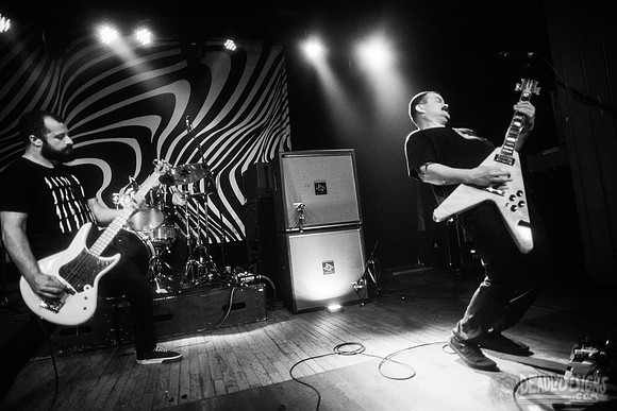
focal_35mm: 20
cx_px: 308
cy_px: 206
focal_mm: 20
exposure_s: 1/400
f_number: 3.2
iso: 3200
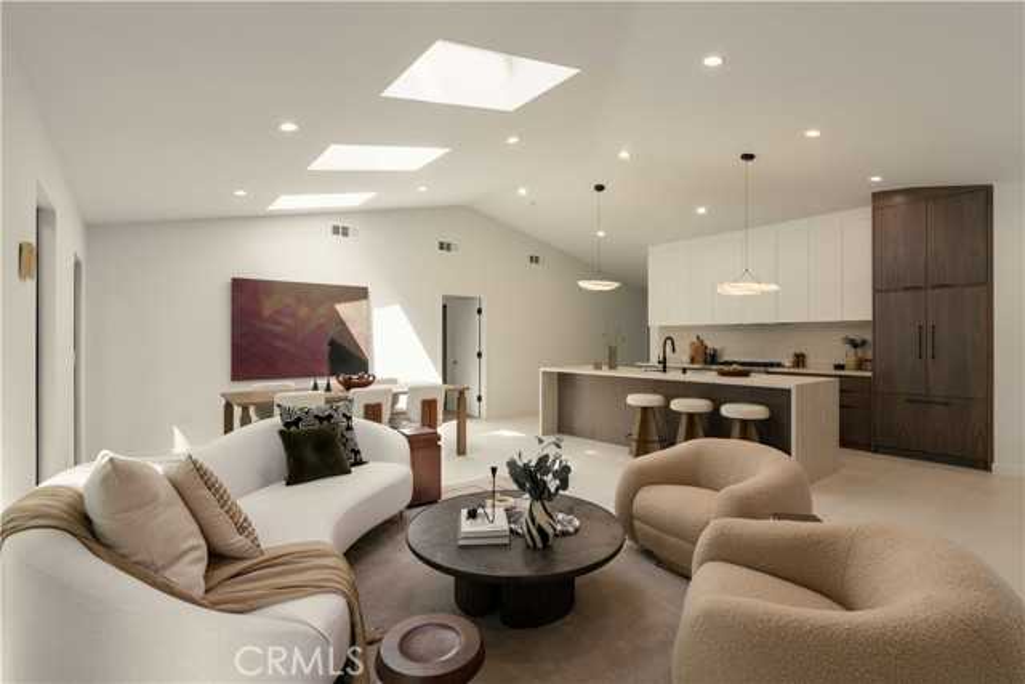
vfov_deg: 73.8
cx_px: 512
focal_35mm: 16
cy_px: 342
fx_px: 456
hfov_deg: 96.7
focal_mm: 16
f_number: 7.1
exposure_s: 1/125
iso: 640
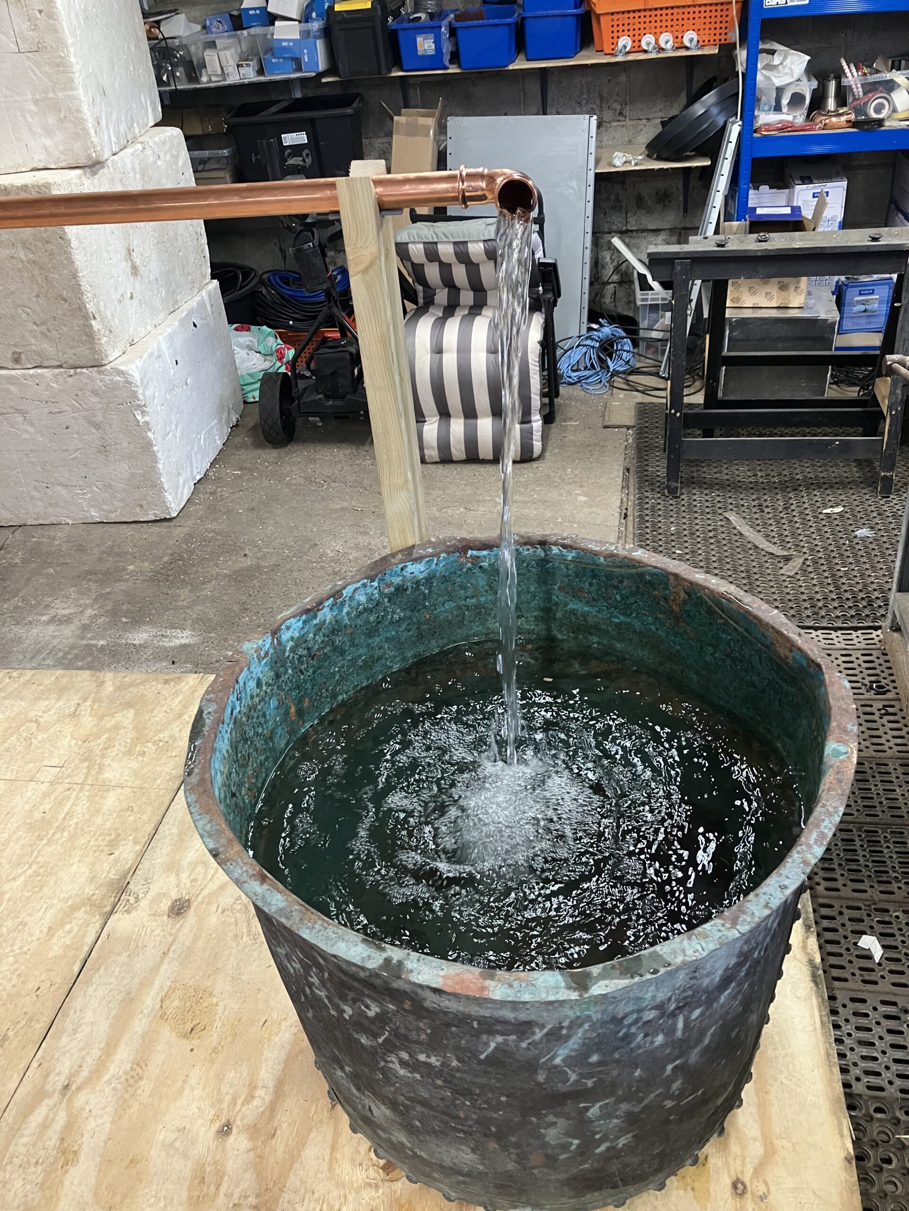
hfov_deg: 49.7
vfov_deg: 63.4
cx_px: 454
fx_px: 980
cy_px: 606
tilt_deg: -31.3
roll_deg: +6.0
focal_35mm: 28
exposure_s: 1/60
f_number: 1.8
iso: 125
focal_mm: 3.99
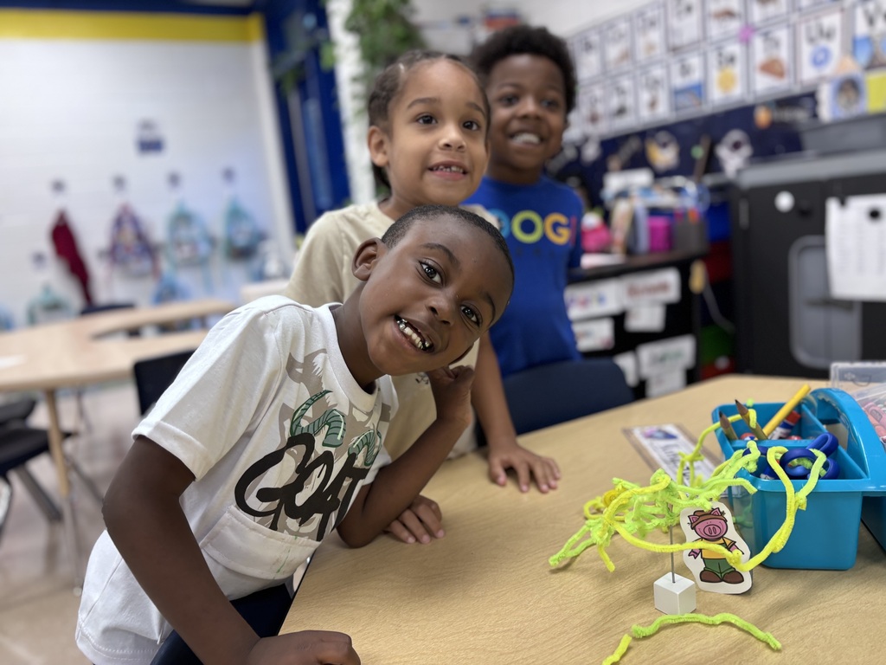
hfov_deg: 67.3
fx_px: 665
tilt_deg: -10.6
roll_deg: +7.5
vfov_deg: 53.1
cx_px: 443
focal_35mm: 26
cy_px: 332
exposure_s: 1/60
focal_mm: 5.96
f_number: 1.6
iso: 125
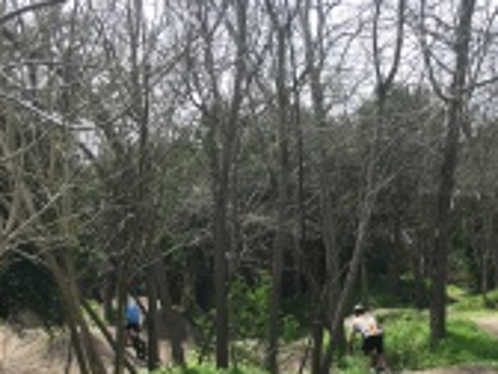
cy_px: 389
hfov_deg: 30.6
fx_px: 906
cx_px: 308
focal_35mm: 63
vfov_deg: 22.3
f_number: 2.2
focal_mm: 4.15
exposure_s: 1/725
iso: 25
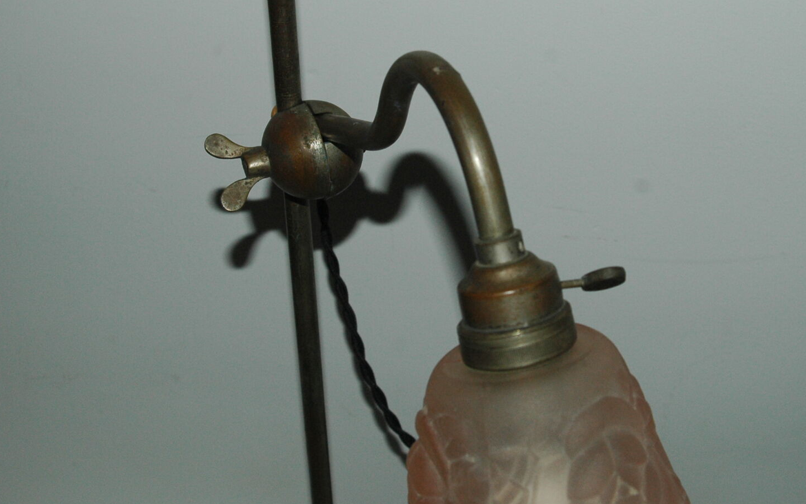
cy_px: 133
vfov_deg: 19.6
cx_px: 455
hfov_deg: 31.0
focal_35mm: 66
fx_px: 1450
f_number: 7.1
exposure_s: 1/125
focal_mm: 28
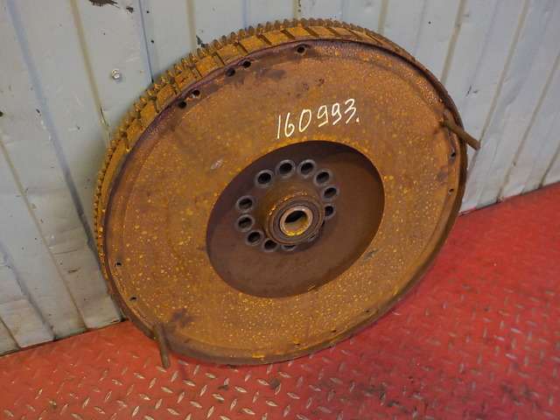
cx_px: 280
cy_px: 210
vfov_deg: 46.8
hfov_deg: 60.0
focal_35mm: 30
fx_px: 485
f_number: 3.3
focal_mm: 4.1
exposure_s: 1/30
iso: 360
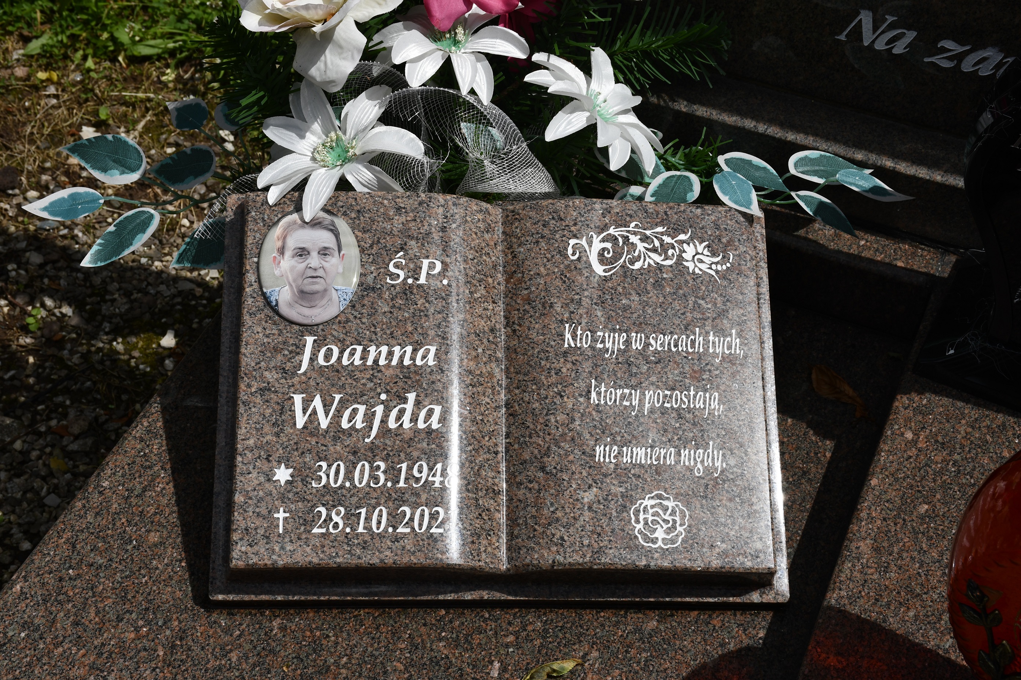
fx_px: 1787
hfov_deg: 31.9
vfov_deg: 21.6
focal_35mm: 63
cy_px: 340
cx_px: 510
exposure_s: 1/400
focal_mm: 42
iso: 100
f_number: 10
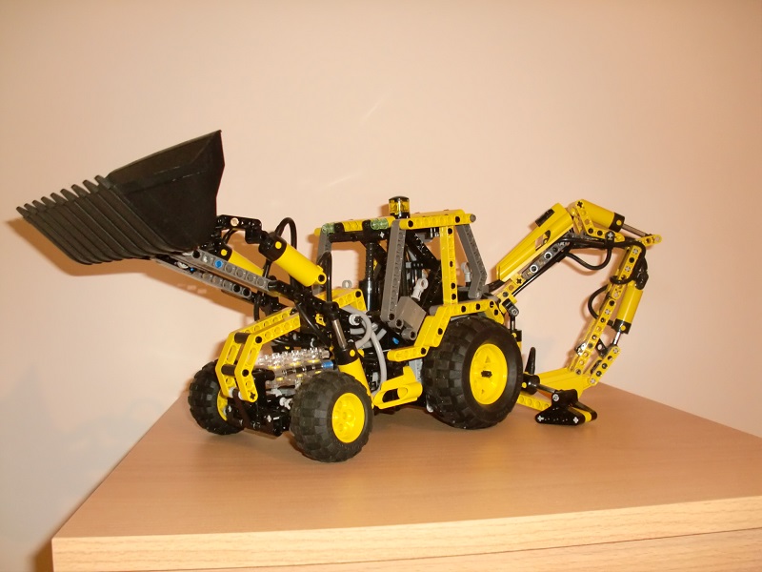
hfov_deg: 51.4
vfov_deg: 39.7
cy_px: 286
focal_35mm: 36
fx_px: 792
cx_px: 381
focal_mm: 6.3
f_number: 2.8
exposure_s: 1/30
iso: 400
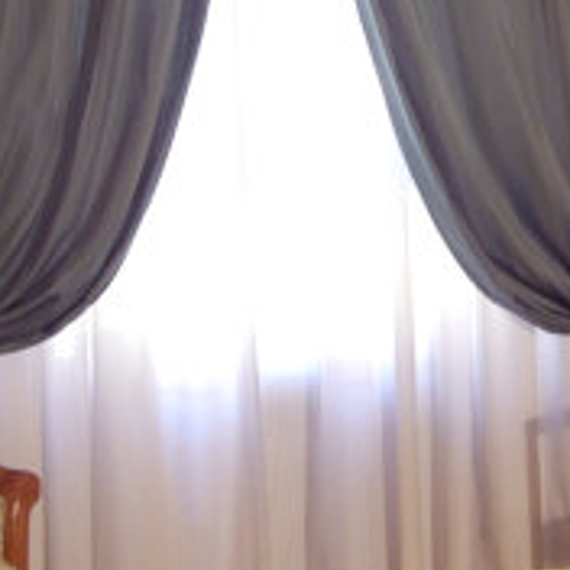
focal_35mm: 148
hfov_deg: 11.7
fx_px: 2757
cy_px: 115
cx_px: 544
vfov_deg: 11.8
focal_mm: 20
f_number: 16
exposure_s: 1
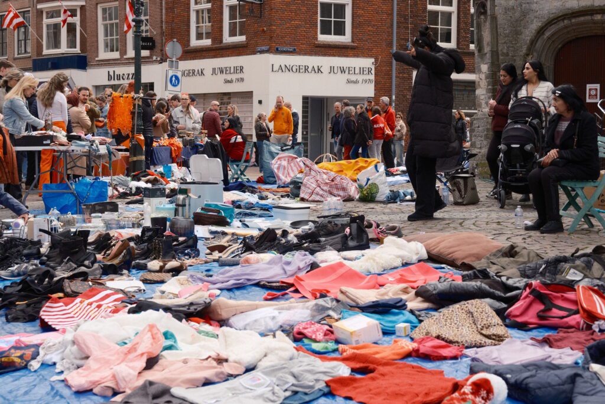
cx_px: 302
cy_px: 202
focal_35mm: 58
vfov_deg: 23.4
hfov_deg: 34.5
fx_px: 975
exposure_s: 1/480
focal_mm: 38.5
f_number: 5
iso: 250
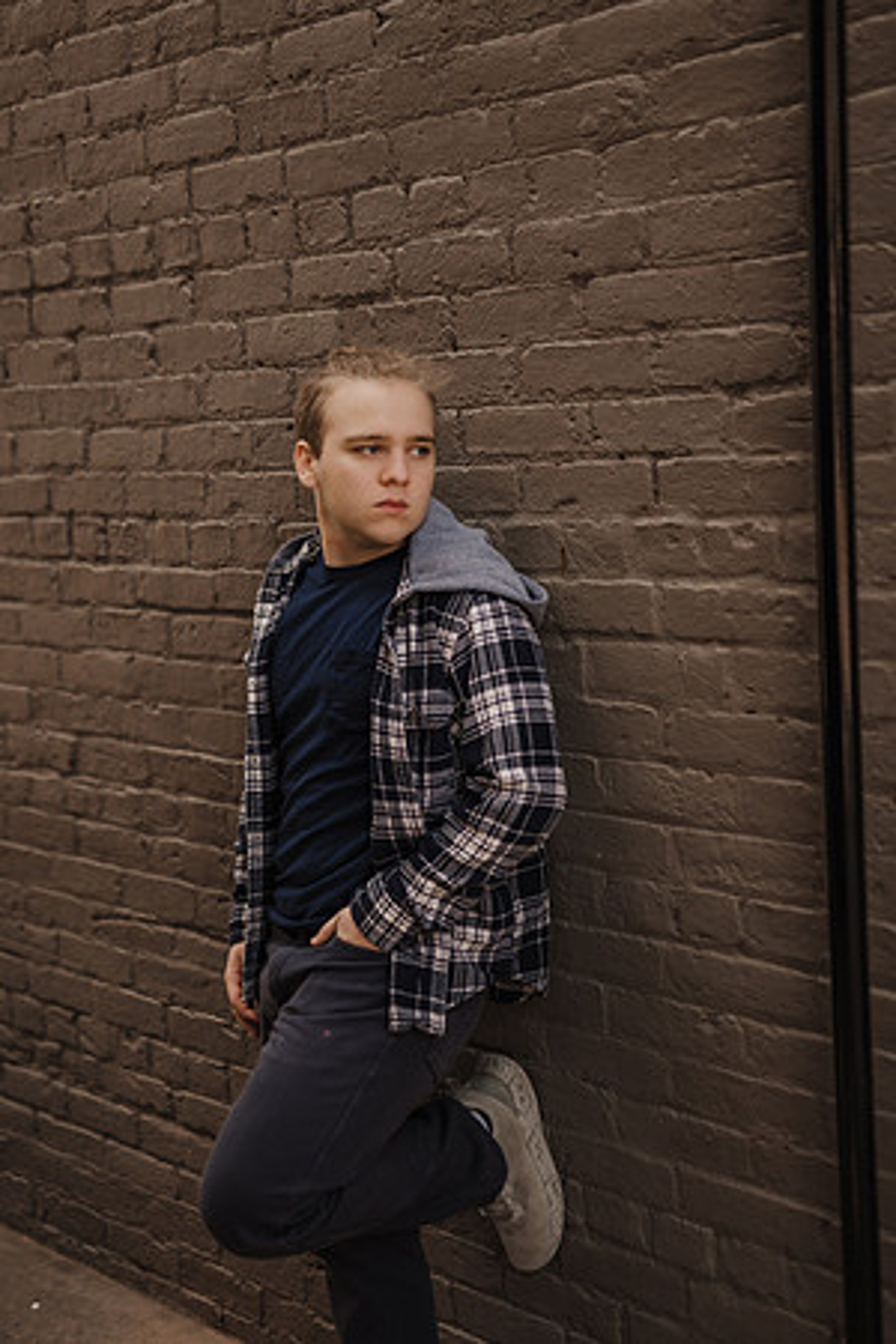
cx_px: 448
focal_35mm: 50
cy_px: 672
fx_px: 1867
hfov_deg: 27.0
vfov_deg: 39.6
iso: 125
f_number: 1.6
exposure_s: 1/640
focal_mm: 50
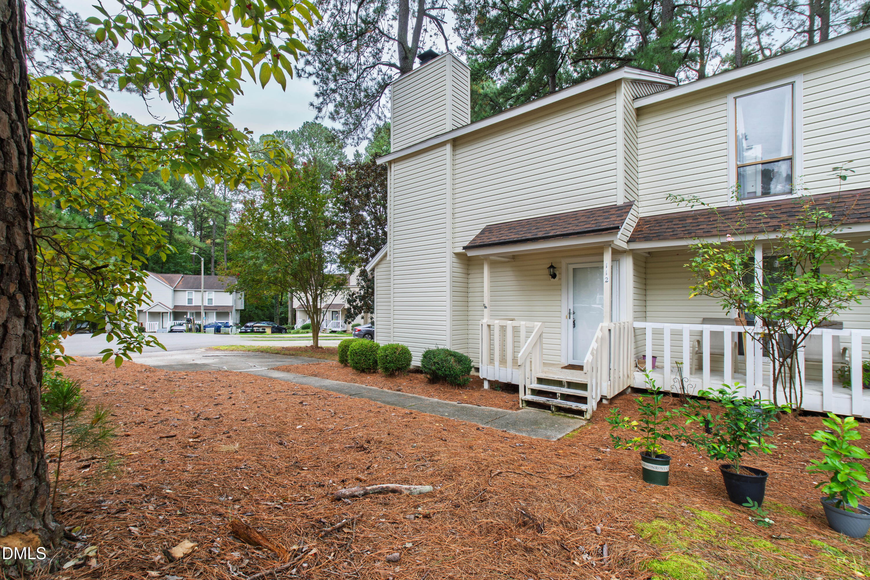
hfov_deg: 100.4
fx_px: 362
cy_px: 290
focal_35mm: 15
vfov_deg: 77.3
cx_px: 435
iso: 100
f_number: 8
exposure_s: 1/25
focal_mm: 10
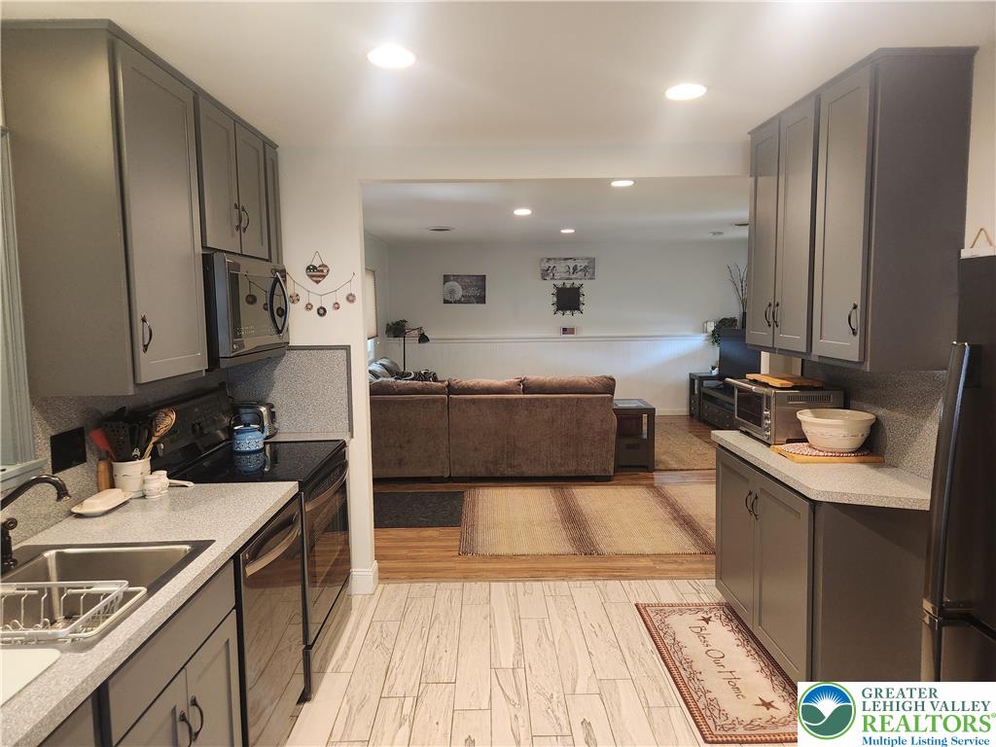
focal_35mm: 23
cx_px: 498
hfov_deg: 73.9
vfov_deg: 58.9
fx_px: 662
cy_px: 374
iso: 500
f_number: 1.8
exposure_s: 1/120
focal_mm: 5.4
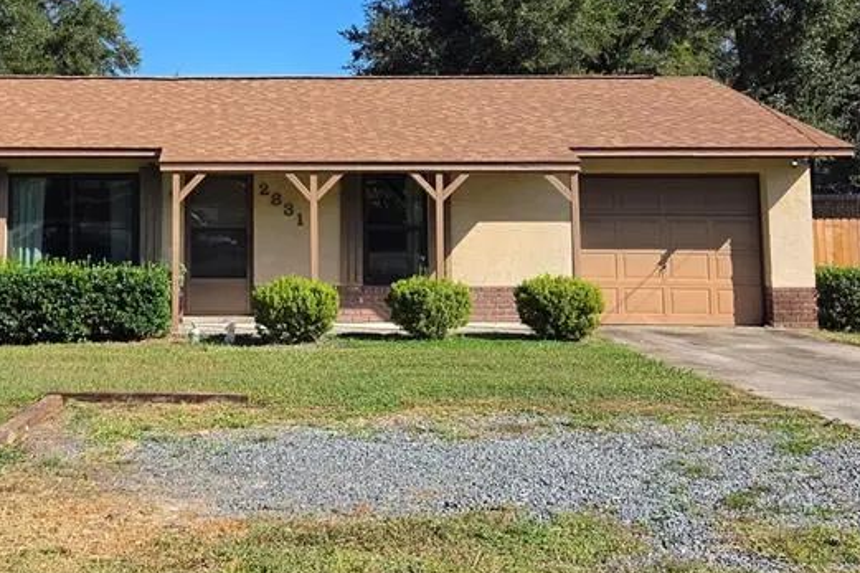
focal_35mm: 47
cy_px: 142
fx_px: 1122
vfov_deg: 28.2
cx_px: 258
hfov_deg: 41.1
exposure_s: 1/2977
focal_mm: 5.4
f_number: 1.8
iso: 80
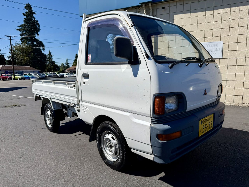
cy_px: 94
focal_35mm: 24
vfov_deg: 56.8
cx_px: 124
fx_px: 173
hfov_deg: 71.6
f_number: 1.78
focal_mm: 6.76
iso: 80
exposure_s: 1/9091
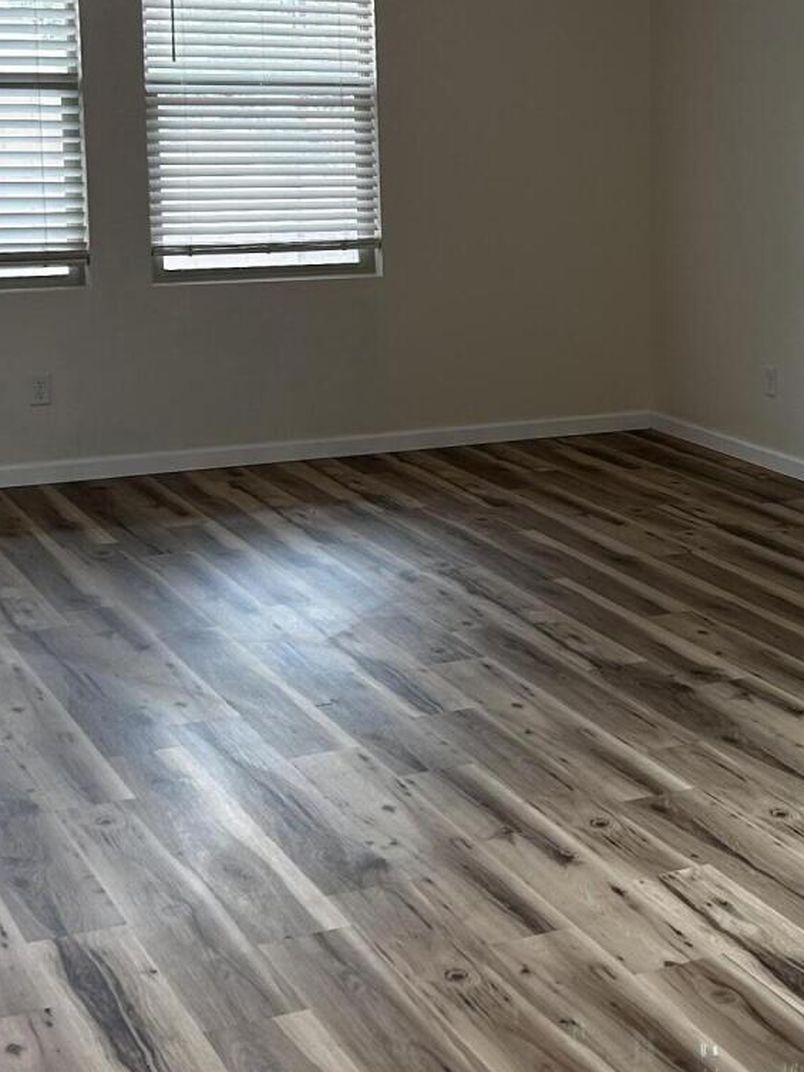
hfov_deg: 20.5
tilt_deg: -8.2
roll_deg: -0.6
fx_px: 2138
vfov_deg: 28.0
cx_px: 850
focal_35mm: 69
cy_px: 347
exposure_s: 1/122
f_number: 1.5
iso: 64
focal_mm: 5.7
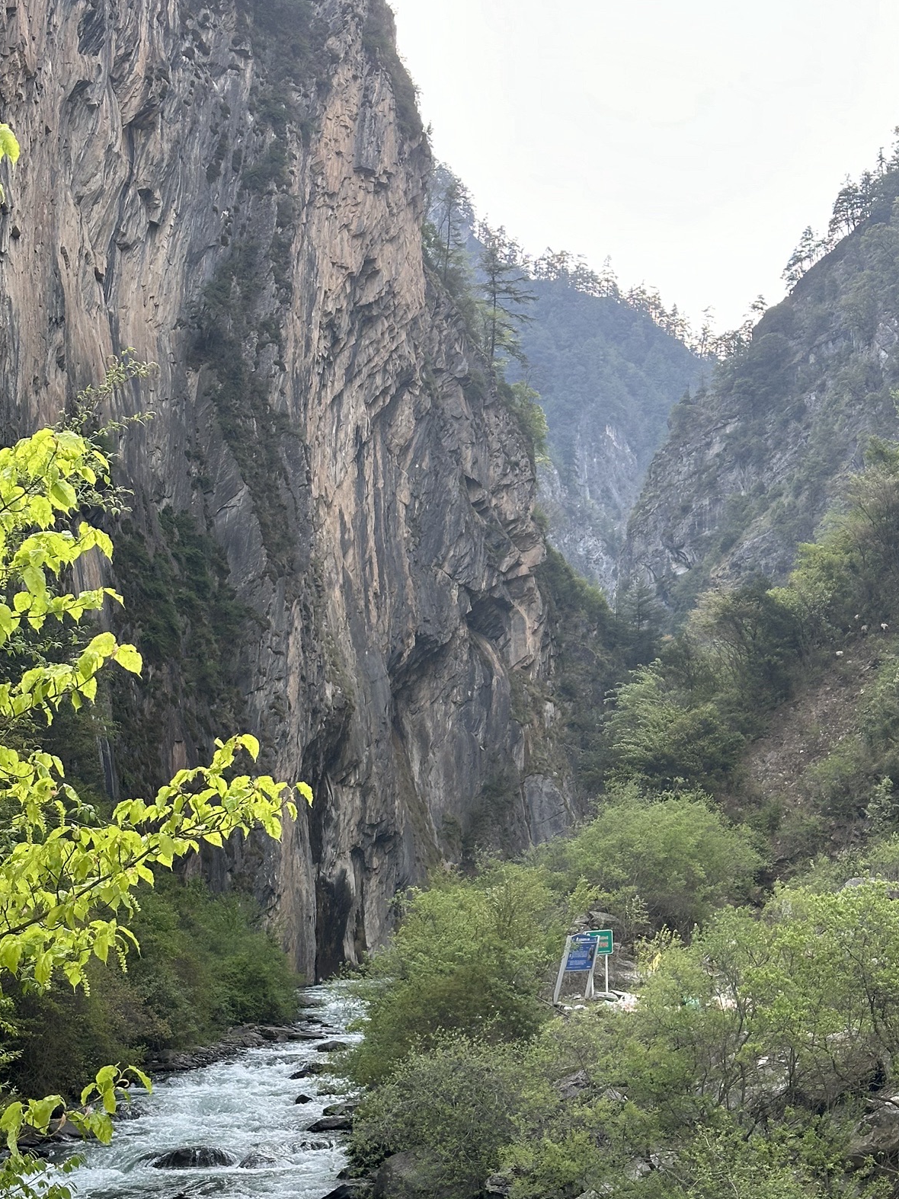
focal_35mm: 61
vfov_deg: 31.6
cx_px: 513
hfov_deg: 24.0
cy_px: 745
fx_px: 2113
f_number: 1.78
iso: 64
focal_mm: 6.86
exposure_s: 1/313
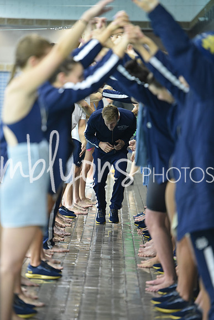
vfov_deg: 11.7
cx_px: 107
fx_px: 1559
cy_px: 160
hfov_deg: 7.9
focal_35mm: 175
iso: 3200
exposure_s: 1/250
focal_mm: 175
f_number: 2.8
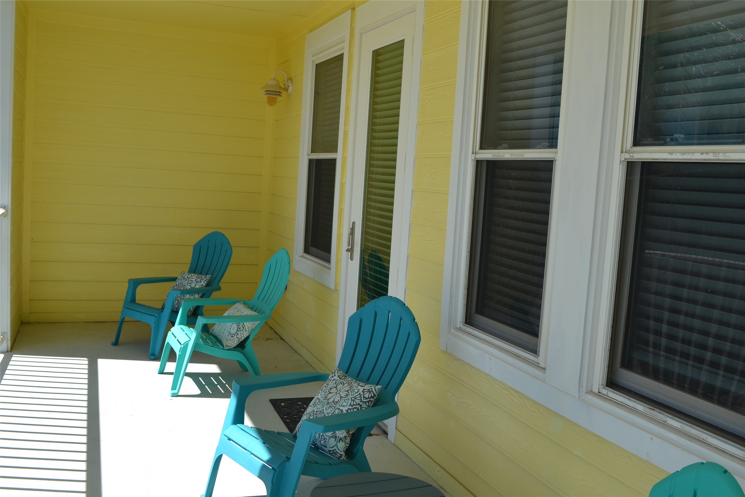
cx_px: 372
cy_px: 248
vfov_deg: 36.9
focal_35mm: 36
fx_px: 745
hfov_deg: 53.1
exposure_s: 1/250
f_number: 8
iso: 100
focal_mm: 24
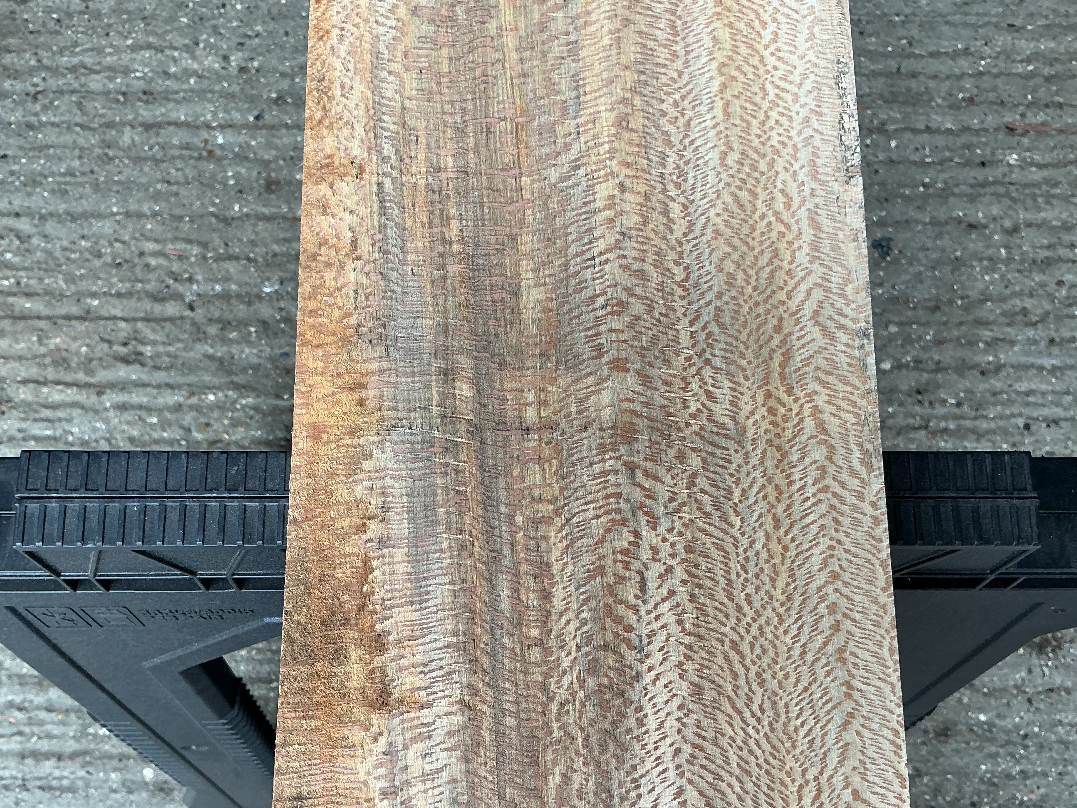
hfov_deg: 53.9
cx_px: 520
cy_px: 462
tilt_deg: -77.4
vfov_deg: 41.7
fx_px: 1058
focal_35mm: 34
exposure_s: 1/100
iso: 32
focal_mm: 3
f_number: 1.8
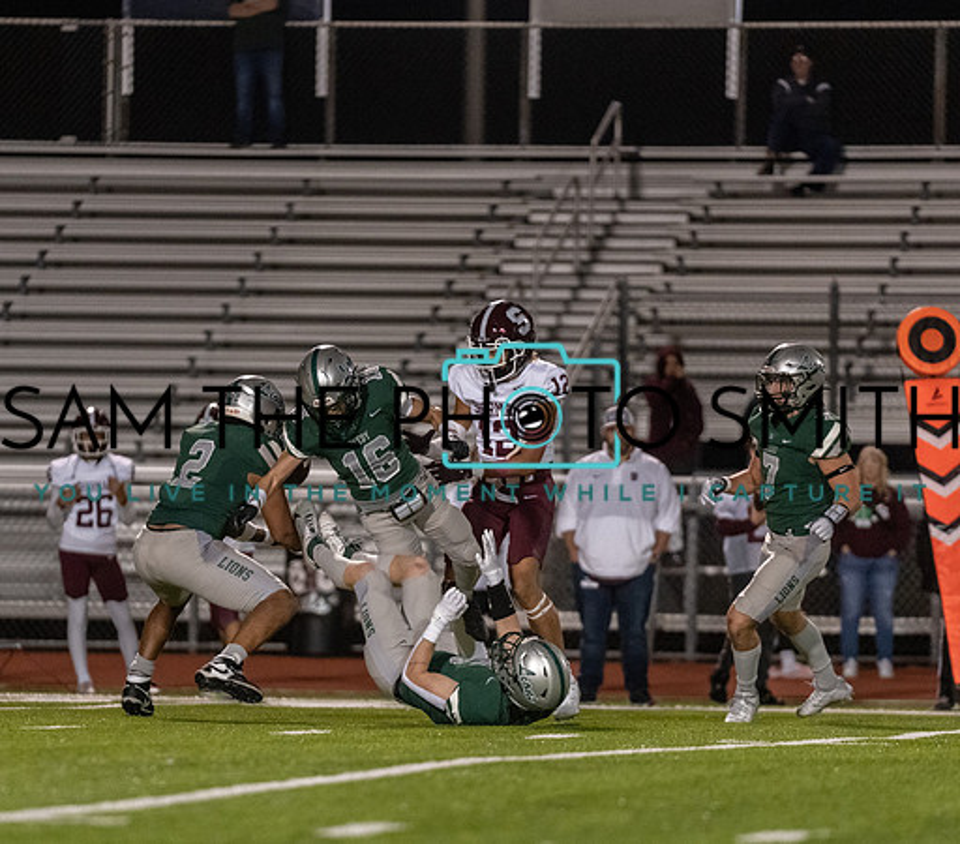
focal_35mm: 317
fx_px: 9373
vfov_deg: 5.2
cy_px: 494
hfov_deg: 5.9
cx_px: 404
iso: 5000
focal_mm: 200
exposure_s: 1/1250
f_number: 2.8
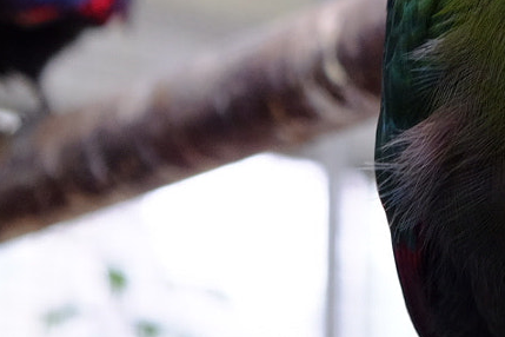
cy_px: -84
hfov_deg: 8.1
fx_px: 3507
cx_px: 629
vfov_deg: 5.5
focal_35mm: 250
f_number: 4
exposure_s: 1/58
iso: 800
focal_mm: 44.4
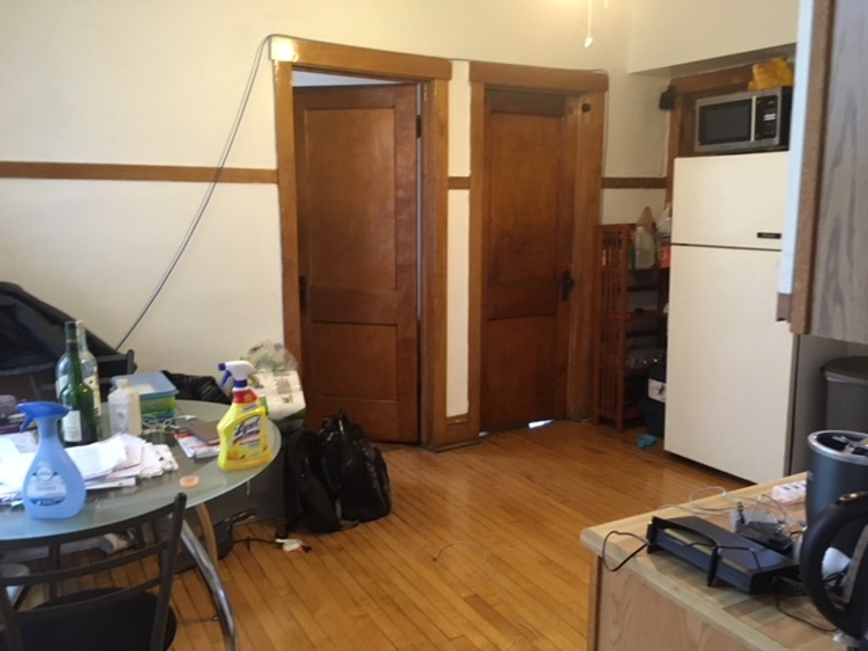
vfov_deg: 48.2
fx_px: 727
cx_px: 434
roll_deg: +1.0
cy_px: 326
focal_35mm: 29
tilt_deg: -9.6
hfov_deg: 61.7
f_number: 2.2
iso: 200
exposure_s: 1/24
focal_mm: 4.15
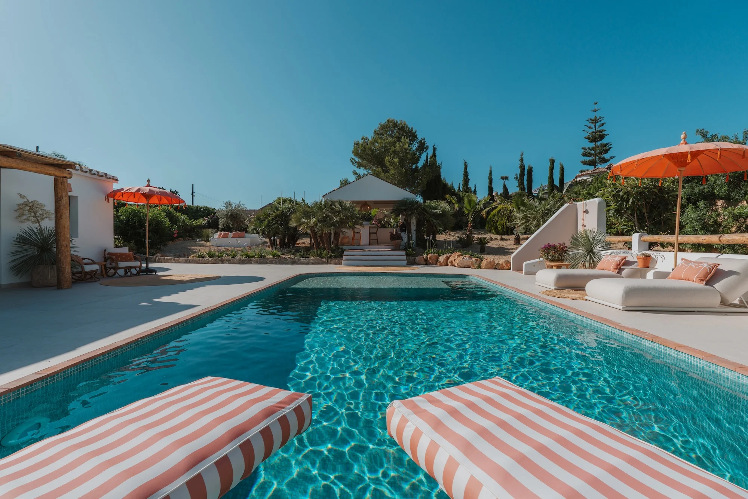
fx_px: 332
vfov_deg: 73.8
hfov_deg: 96.7
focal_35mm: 16
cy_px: 250
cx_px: 374
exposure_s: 1/500
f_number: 10
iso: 160
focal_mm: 16
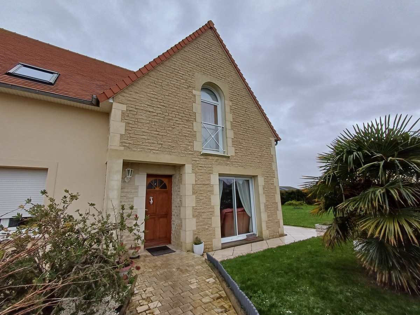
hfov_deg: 94.5
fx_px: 194
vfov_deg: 78.1
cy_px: 158
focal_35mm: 16
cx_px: 210
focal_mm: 1.64
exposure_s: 1/100
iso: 64
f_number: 2.2
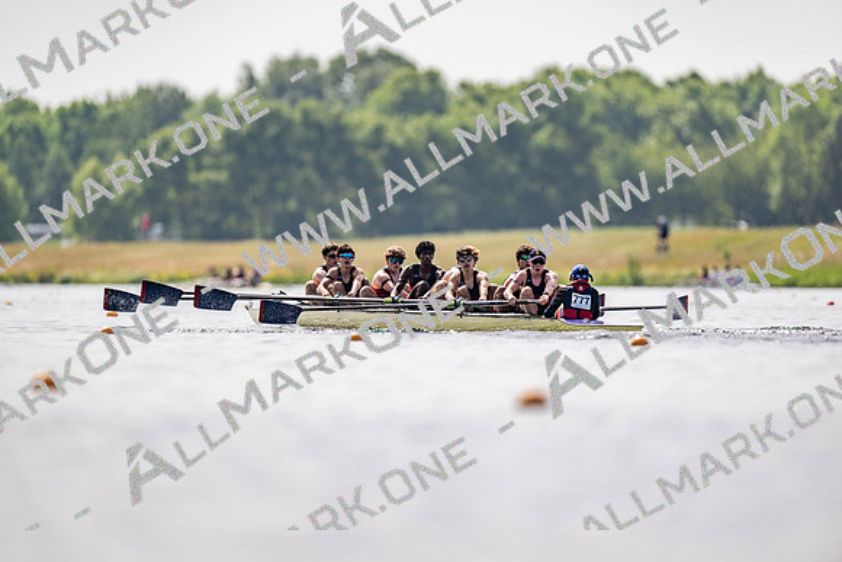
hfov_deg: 3.4
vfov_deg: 2.3
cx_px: 421
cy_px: 281
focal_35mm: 600
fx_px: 14036
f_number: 4
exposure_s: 1/2500
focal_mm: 600
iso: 110
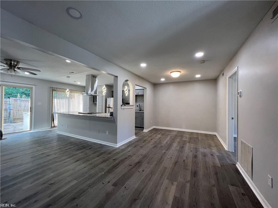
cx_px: 139
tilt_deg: +0.5
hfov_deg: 106.2
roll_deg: -0.8
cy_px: 104
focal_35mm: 13
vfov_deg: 89.9
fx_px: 104
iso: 125
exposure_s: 1/120
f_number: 1.8
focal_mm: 1.57
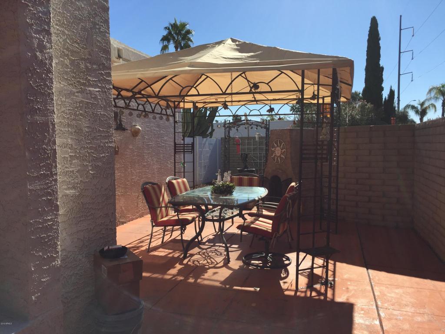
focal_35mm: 29
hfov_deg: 61.7
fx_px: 373
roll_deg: +1.4
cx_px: 222
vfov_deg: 48.2
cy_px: 167
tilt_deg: -3.7
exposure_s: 1/2825
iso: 32
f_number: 2.2
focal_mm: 4.15
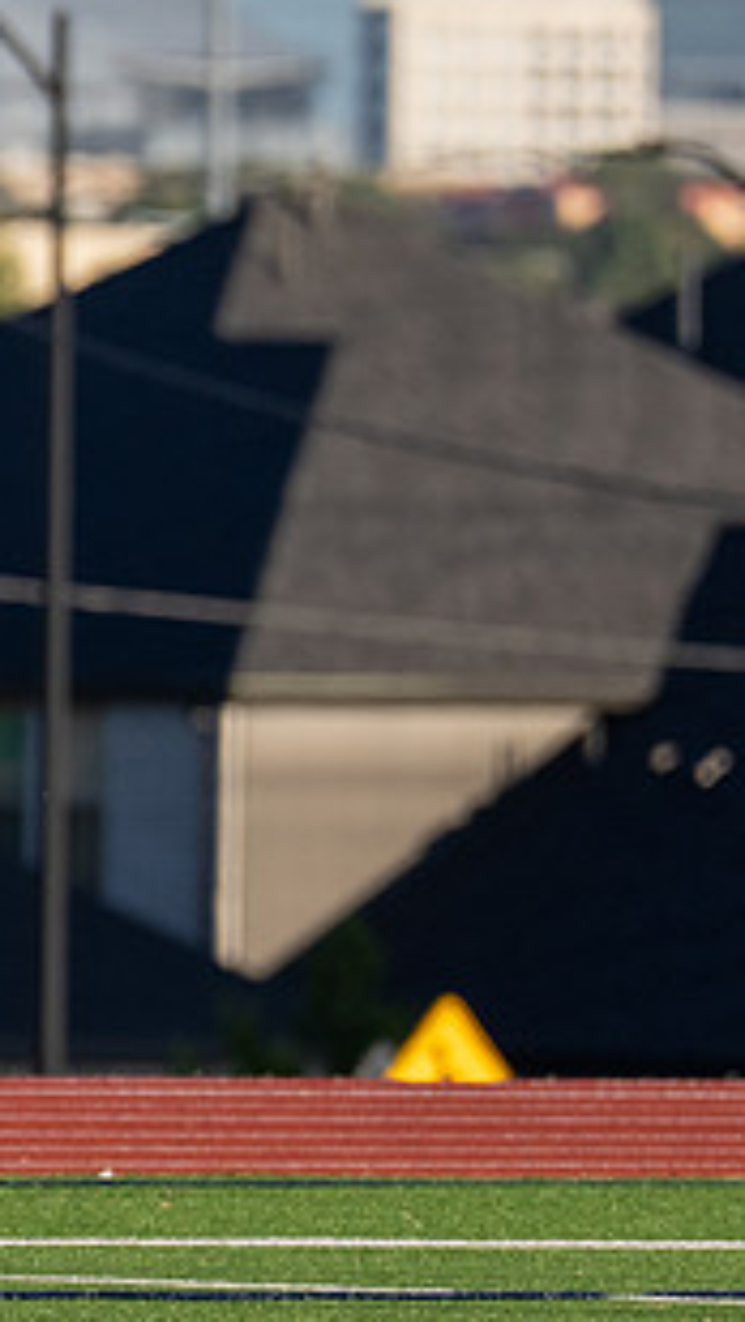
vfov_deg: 2.2
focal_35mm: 984
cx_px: -436
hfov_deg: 1.2
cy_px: 824
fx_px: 34529
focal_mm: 200
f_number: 2.8
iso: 160
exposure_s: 1/3200
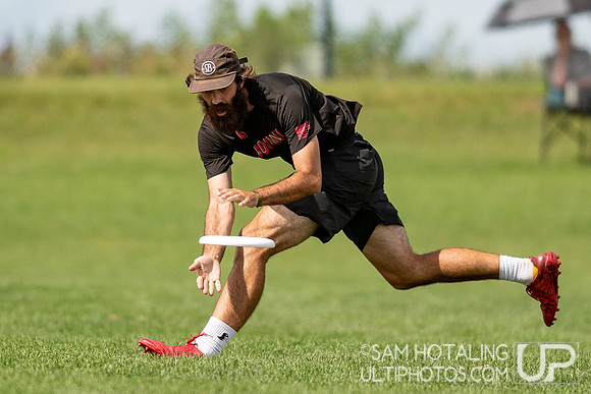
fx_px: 15336
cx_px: 261
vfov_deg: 1.5
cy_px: 152
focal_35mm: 934
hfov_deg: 2.2
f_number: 2.8
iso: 100
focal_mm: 300
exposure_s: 1/4000
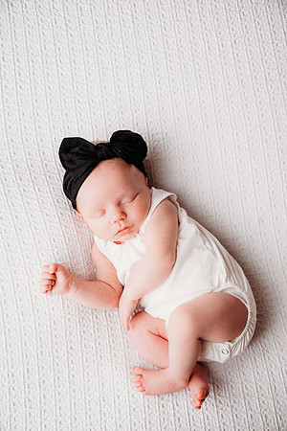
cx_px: 144
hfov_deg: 33.4
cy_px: 216
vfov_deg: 48.5
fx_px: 478
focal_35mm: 40
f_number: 4.5
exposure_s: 1/200
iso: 125
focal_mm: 40
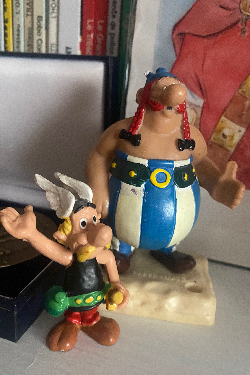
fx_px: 292
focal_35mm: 28
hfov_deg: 46.4
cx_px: 116
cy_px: 181
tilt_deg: -13.3
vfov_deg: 65.5
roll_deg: -4.0
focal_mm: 4.25
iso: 800
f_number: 1.8
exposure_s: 1/30
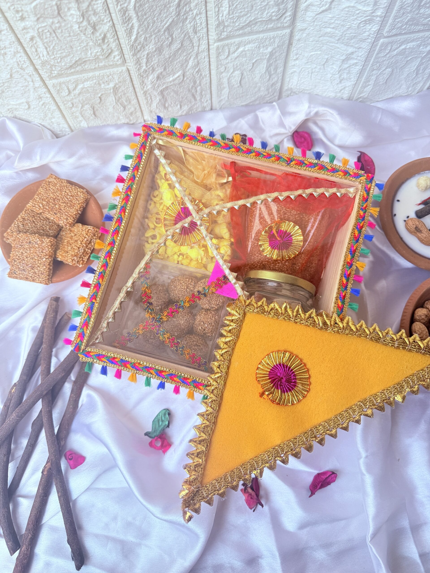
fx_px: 398
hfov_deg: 56.8
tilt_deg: -78.2
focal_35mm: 24
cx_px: 215
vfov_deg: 71.6
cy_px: 286
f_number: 1.78
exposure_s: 1/60
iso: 250
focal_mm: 6.76
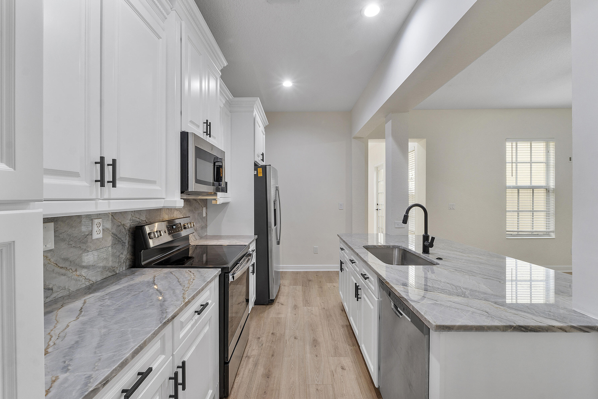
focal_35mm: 15
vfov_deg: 77.3
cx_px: 299
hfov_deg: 100.4
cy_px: 200
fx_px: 249
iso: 160
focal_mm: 10
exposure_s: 1/3
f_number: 11
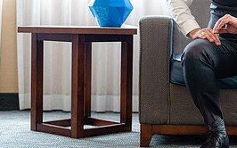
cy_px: 45
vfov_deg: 11.8
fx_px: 717
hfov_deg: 18.5
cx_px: 214
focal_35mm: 111
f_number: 1.4
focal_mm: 50
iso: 800
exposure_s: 1/500
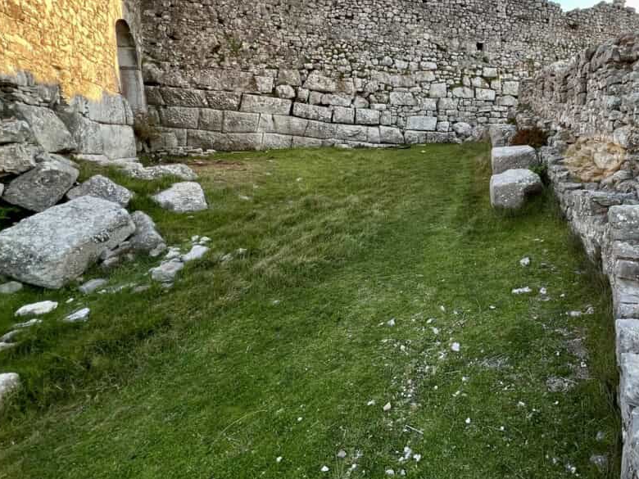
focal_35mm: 20
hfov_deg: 76.5
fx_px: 369
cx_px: 469
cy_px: 184
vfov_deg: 65.2
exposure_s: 1/99
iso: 40
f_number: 1.8
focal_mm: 1.6
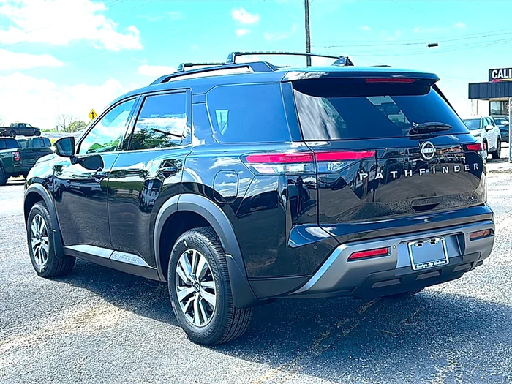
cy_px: 192
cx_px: 256
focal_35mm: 38
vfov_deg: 37.7
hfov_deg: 49.0
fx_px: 562
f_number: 1.78
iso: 80
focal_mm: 6.86
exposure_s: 1/1887
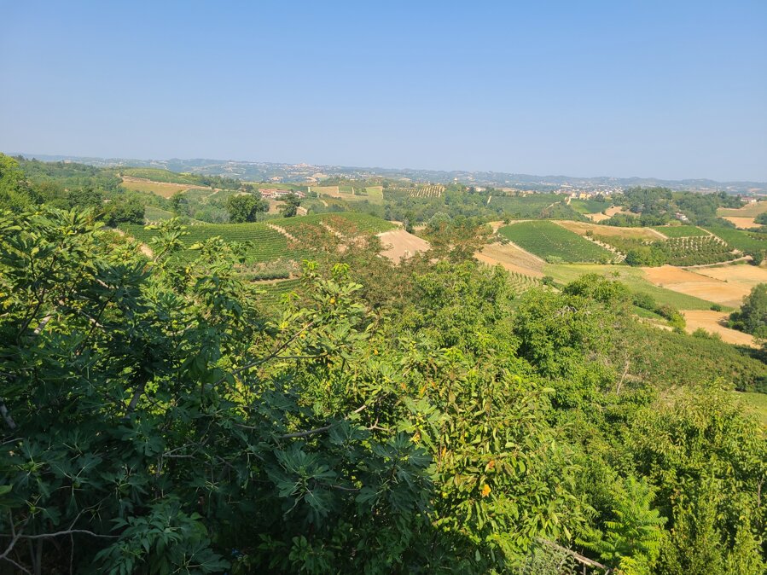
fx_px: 576
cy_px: 288
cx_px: 384
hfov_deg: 67.3
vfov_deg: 53.1
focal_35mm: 26
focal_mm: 5.4
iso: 40
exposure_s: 1/1593
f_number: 1.8
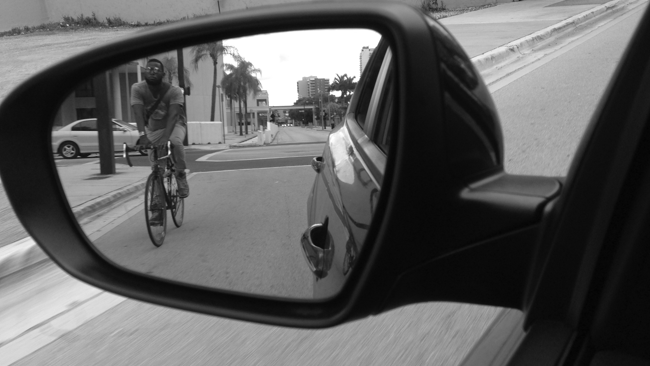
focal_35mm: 36
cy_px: 137
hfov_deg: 55.3
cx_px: 325
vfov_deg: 32.7
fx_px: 620
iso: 50
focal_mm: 4.12
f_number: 2.4
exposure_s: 1/160
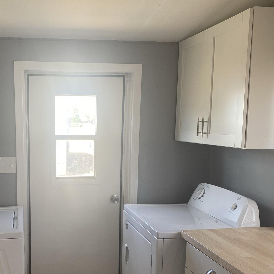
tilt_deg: -6.5
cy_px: 174
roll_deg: -0.3
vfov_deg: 39.7
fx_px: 376
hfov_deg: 39.1
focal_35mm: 42
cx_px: 73
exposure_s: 1/121
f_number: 1.8
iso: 80
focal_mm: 4.25
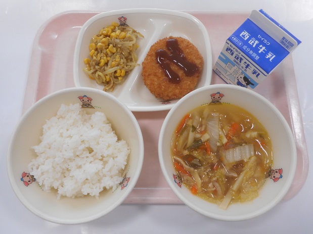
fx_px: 226
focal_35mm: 25
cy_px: 117
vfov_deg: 54.9
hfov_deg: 69.4
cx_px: 156
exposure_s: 1/30
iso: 160
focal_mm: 4.5
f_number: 3.7
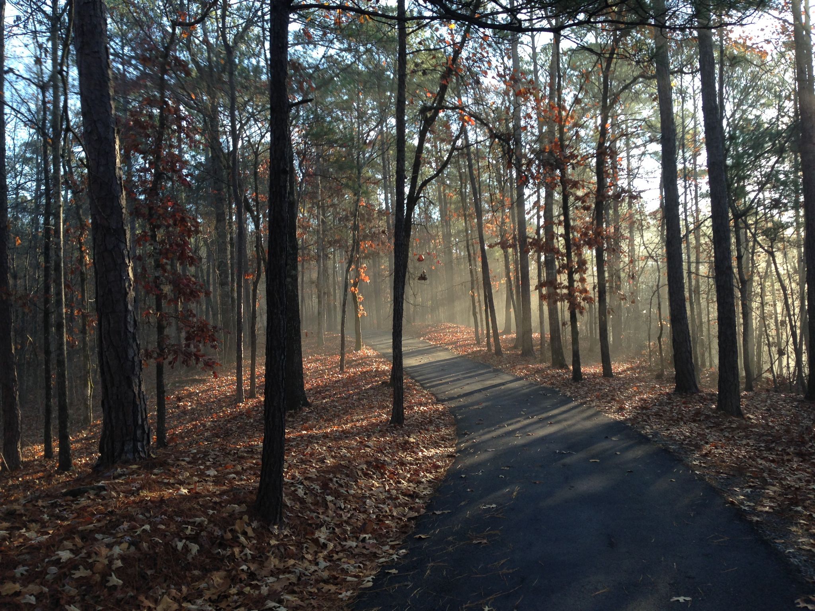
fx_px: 777
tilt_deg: +5.6
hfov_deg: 55.4
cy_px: 306
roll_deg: +1.9
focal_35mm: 33
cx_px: 408
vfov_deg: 42.9
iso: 50
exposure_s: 1/190
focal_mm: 4.12
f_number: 2.4
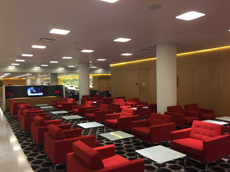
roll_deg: +1.0
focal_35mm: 29
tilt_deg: -1.4
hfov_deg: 61.7
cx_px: 115
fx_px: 193
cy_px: 86
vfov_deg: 48.2
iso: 125
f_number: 2.2
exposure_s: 1/30
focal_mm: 4.15
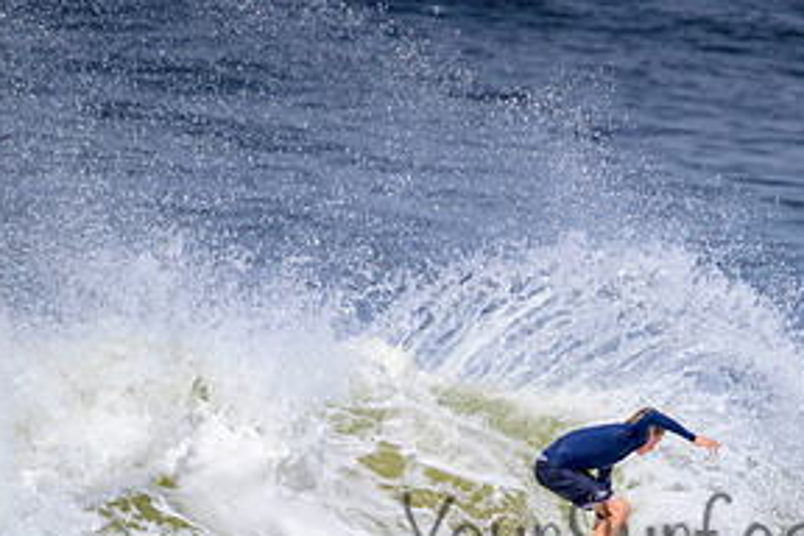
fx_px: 35976
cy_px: 512
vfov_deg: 0.9
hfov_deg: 1.3
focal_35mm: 1611
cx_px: 690
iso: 560
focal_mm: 800
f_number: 11
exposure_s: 1/2000
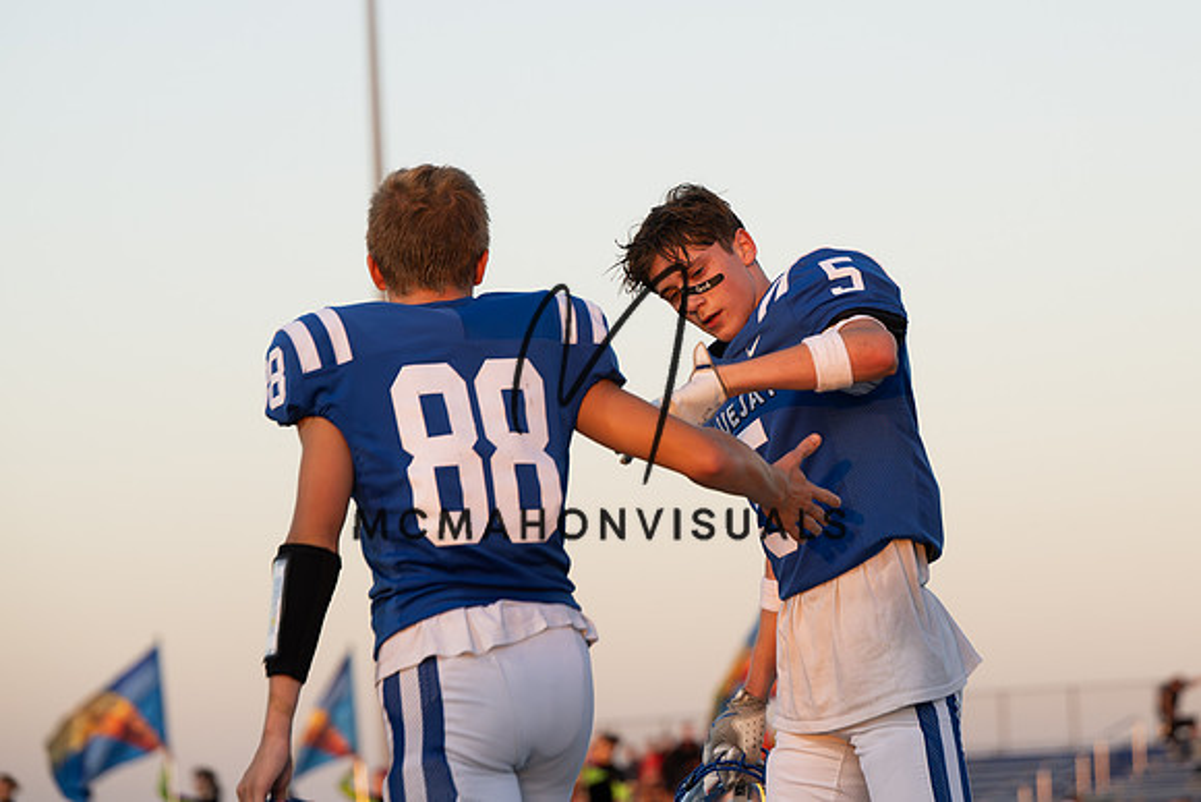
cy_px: 292
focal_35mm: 159
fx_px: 5309
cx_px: 724
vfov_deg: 8.6
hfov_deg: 12.9
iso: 1000
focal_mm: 125
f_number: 4
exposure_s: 1/1250
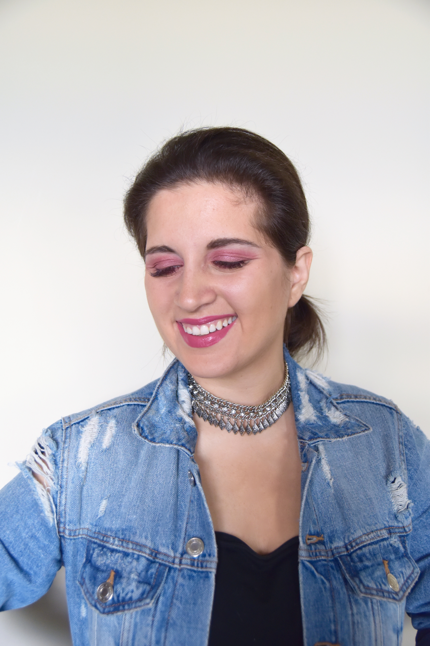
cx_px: 215
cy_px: 323
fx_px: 699
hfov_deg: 34.2
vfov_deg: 49.6
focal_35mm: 39
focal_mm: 26
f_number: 4
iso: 720
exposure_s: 1/60
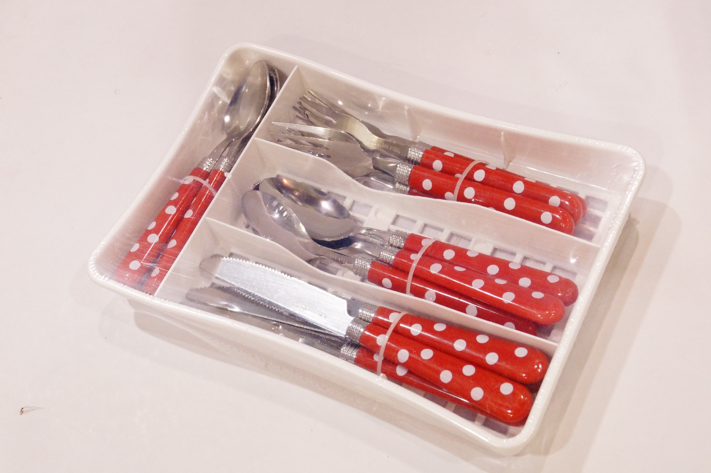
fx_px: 1036
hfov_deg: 37.9
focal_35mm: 52
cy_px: 236
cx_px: 356
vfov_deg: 25.7
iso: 3200
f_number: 8
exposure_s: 1/160
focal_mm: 35
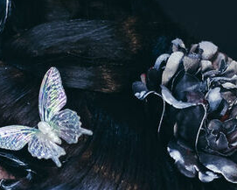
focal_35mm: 267
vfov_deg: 5.7
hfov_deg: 7.2
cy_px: 270
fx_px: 1873
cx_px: 14
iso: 320
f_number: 2
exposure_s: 1/100
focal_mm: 50
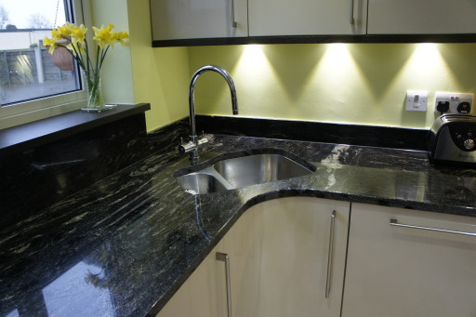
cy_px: 158
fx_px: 357
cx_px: 238
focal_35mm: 27
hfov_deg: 67.4
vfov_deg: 47.9
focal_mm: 18
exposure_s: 1/30
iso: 800
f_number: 3.5
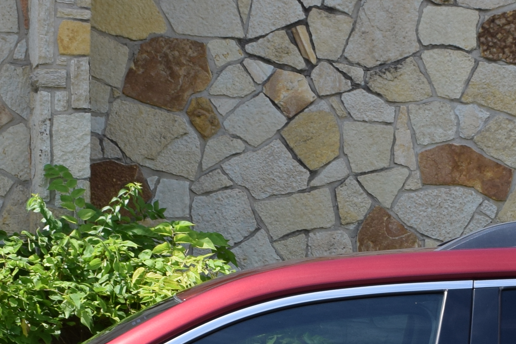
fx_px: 1705
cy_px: 516
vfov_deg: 11.1
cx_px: 363
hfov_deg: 17.1
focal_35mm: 119
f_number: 8
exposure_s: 1/250
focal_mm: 20
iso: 200
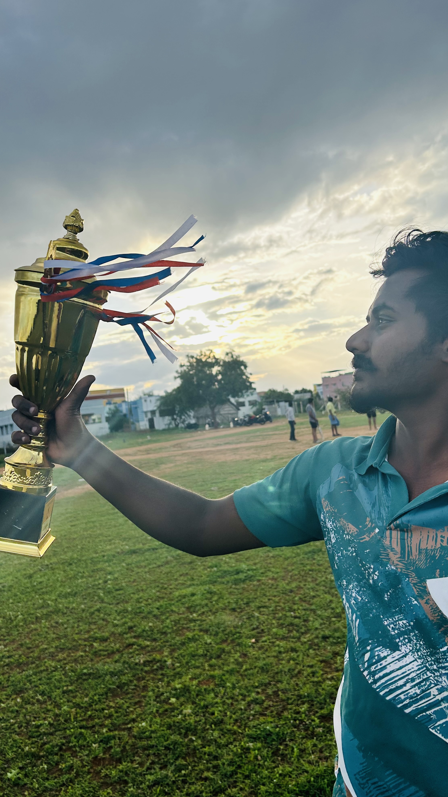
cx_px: 234
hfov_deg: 40.2
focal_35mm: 29
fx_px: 612
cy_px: 398
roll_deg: +6.7
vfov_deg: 66.1
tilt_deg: +1.1
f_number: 1.5
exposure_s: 1/1698
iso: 50
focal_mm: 5.7
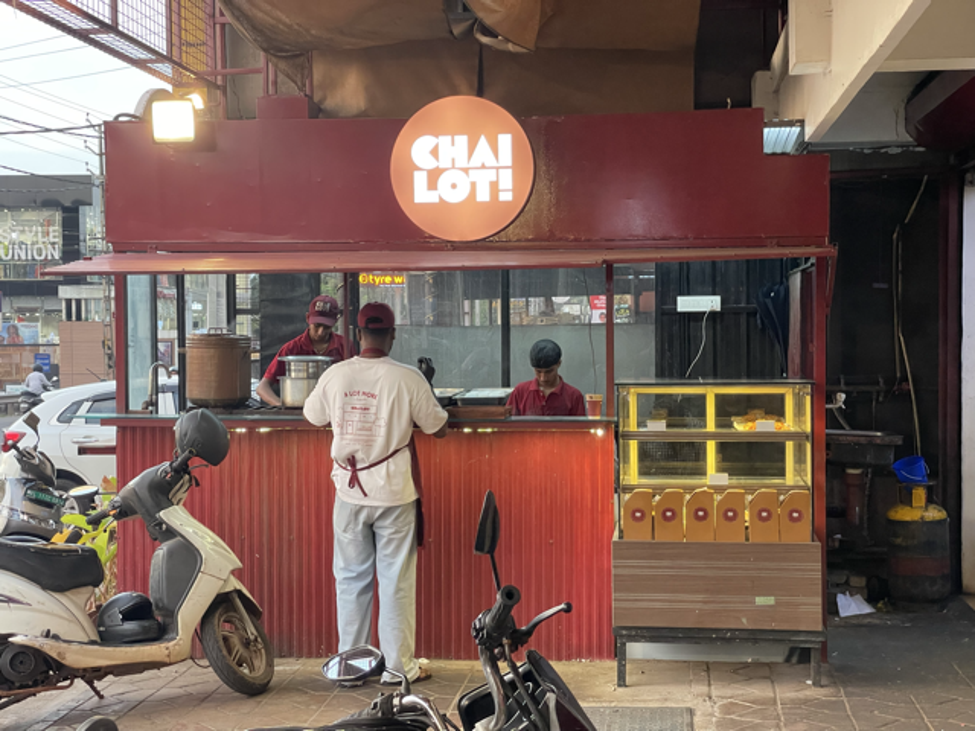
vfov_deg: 28.0
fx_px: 1465
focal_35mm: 52
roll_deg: +0.9
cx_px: 488
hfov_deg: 36.8
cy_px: 366
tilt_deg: -1.5
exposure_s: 1/106
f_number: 2
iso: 250
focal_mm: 6
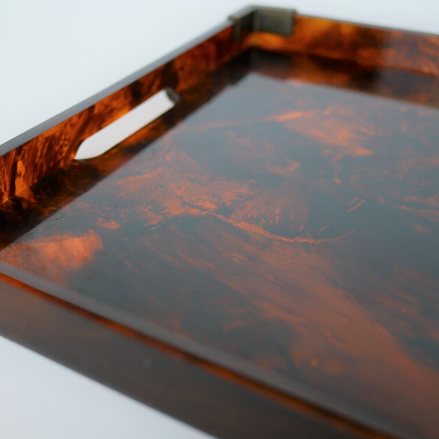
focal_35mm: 49
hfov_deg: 34.3
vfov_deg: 34.7
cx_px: 137
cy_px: 217
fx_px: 703
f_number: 2
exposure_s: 1/125
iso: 200
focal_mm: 20
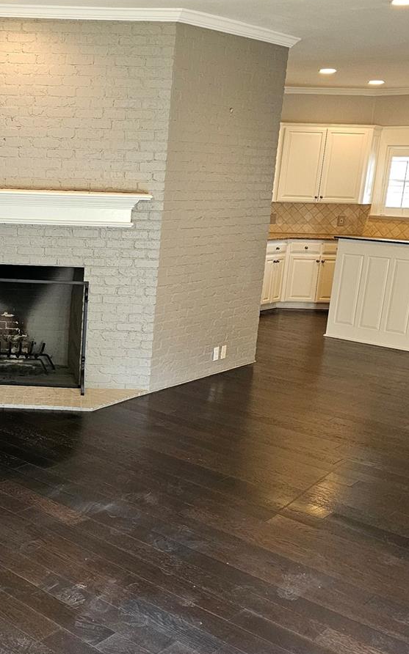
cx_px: 47
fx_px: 750
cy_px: 365
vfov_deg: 47.1
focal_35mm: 42
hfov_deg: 29.4
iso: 800
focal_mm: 6.3
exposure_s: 1/120
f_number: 1.7
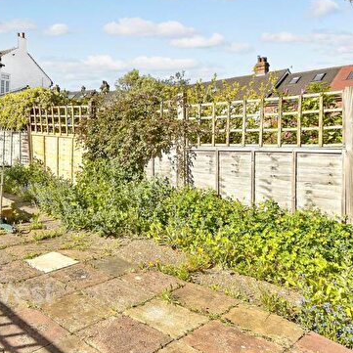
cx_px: 51
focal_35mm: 28
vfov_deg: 56.7
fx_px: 323
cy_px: 136
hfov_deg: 52.0
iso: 160
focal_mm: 11.5
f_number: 8
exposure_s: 1/80
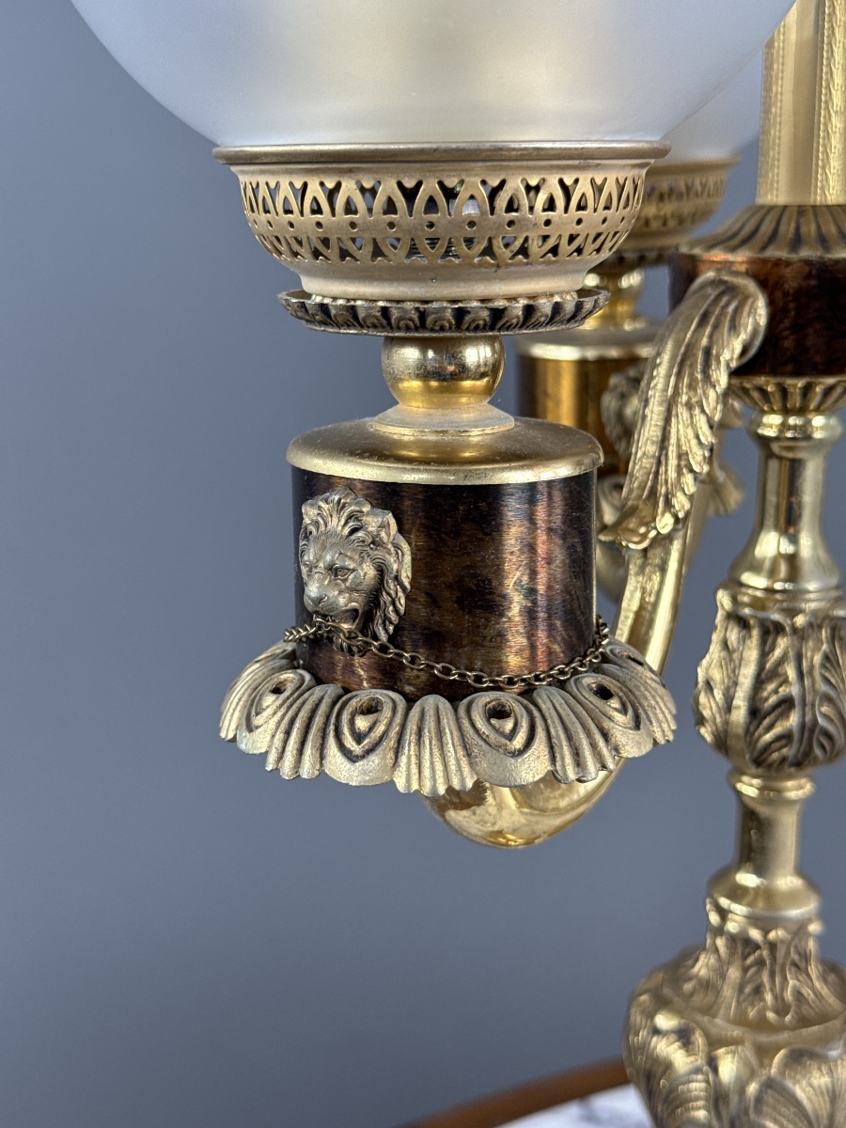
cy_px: 564
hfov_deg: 30.3
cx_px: 423
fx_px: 1564
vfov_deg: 39.7
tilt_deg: -14.5
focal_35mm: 48
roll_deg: -0.5
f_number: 1.78
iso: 80
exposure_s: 1/100
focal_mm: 6.76
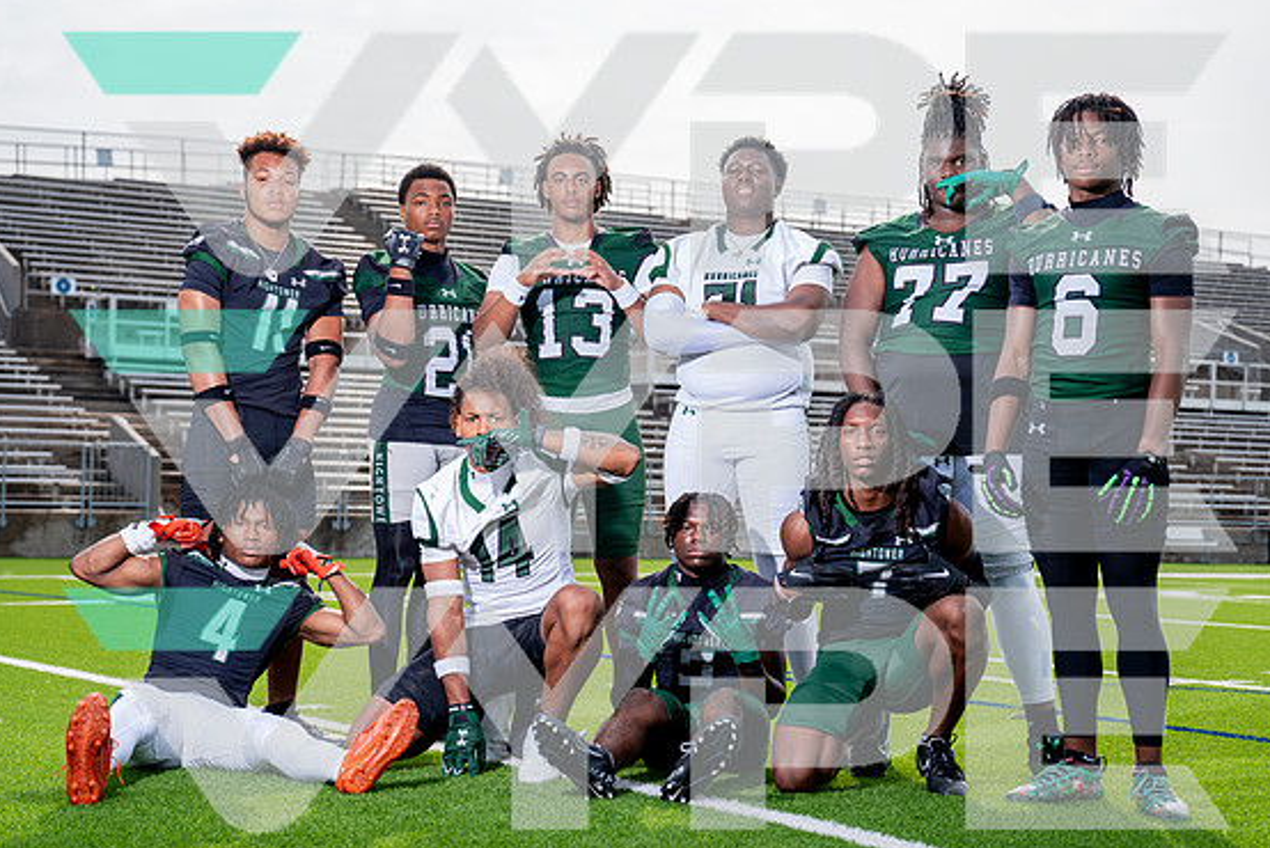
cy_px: 432
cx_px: 653
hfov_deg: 29.6
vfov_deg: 20.0
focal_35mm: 68
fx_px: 2400
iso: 100
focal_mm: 65
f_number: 4
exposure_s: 1/500
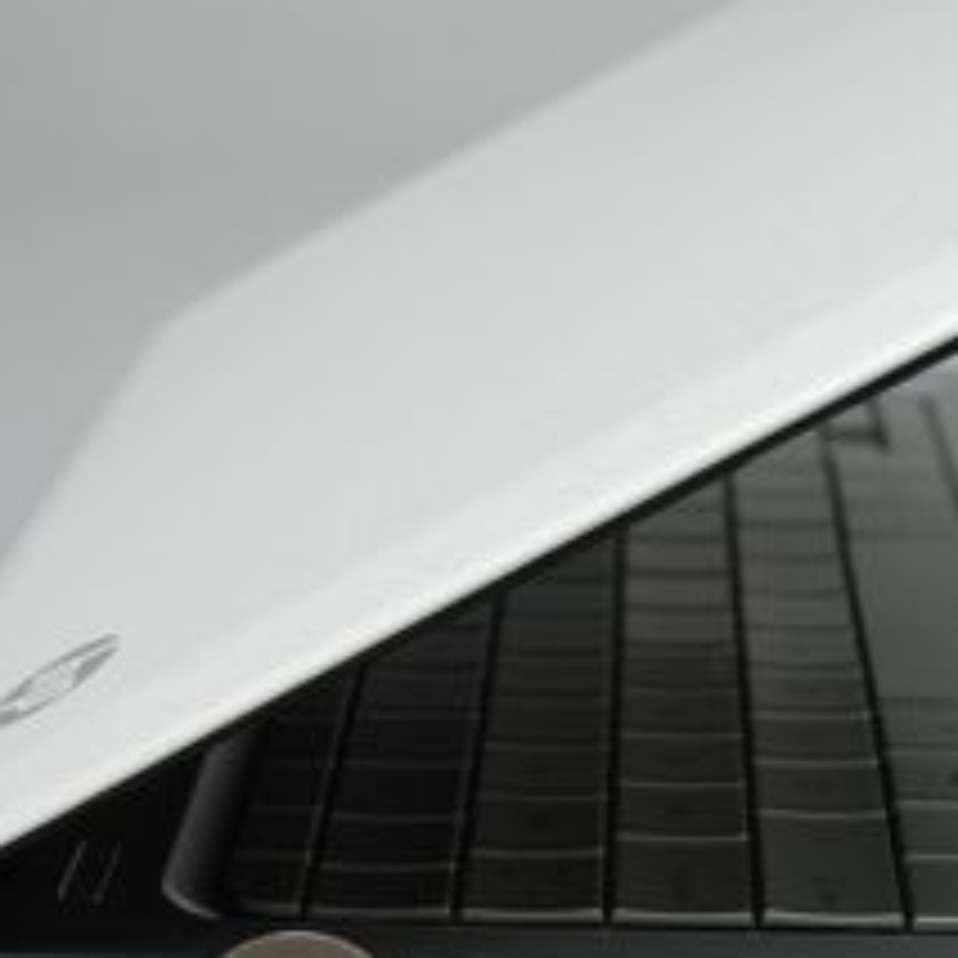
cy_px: 731
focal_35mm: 114
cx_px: 747
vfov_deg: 15.2
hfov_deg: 15.2
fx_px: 3569
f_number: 5.6
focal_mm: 38
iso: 100
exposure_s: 1/60
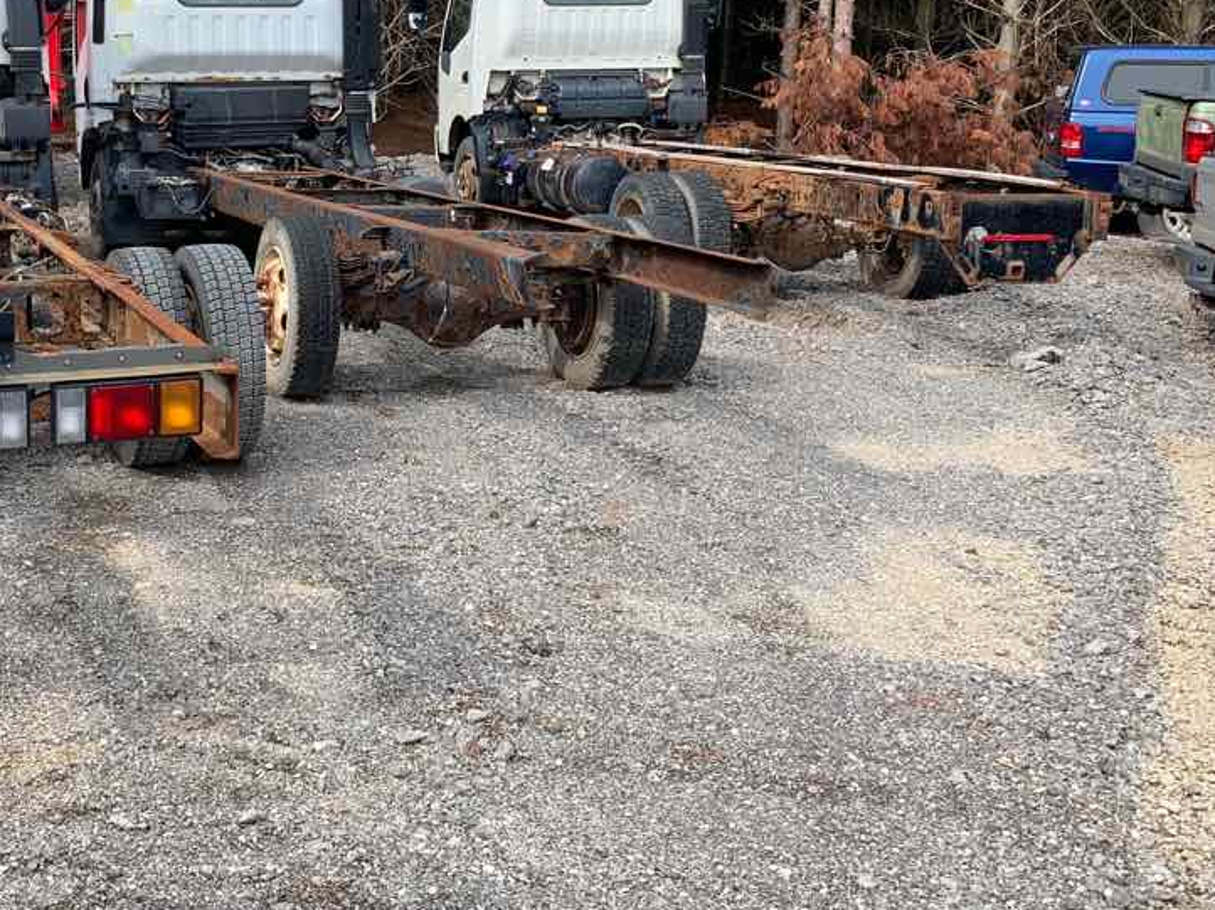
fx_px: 1544
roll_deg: -1.2
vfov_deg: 32.7
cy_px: 328
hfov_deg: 41.6
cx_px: 298
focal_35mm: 44
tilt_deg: -8.8
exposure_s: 1/856
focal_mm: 4.25
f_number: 1.8
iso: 25
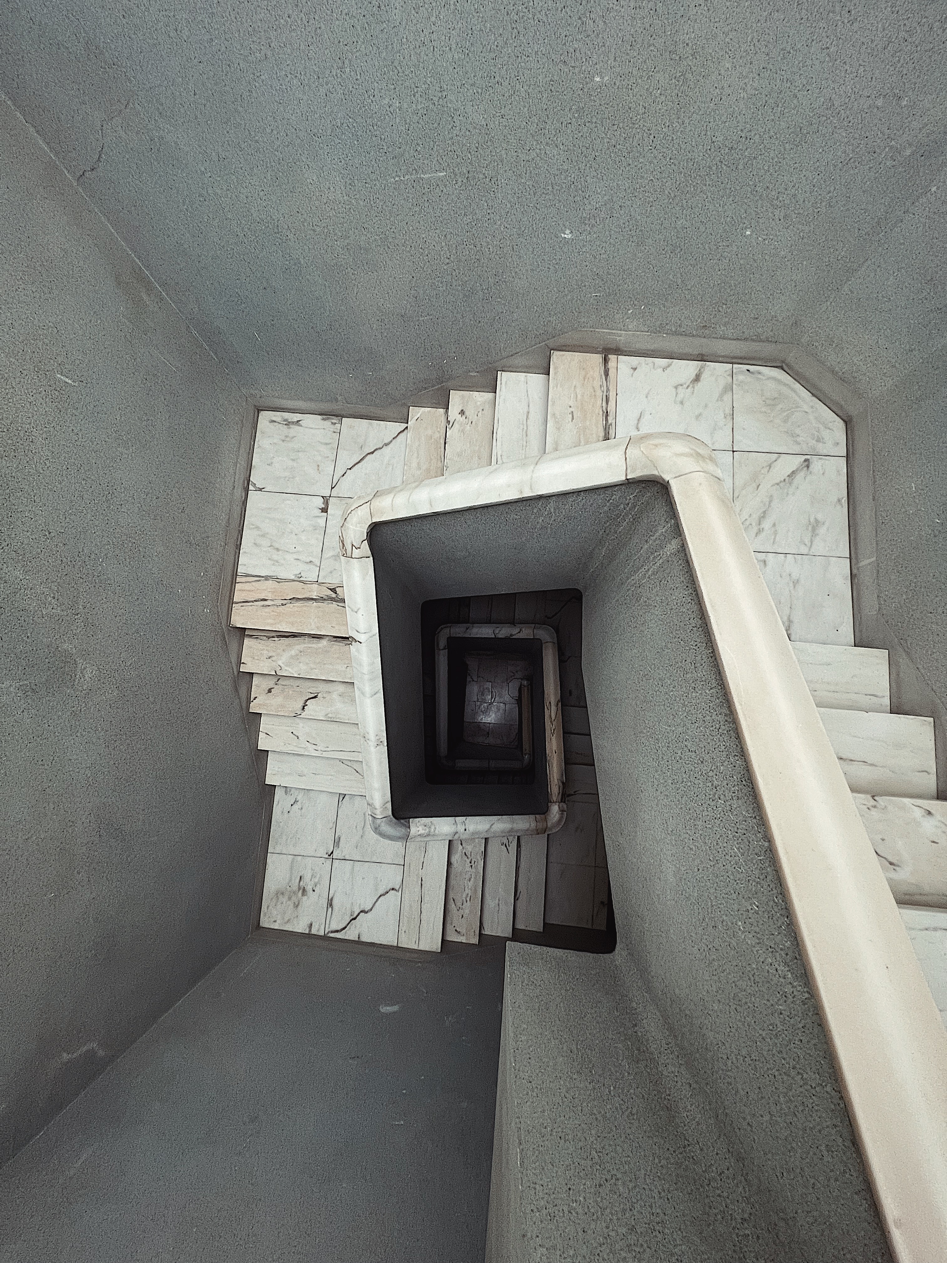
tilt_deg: -81.1
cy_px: 632
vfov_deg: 106.2
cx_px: 474
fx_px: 474
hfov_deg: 89.9
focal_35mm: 13
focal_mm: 1.57
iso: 160
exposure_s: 1/99
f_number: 1.8
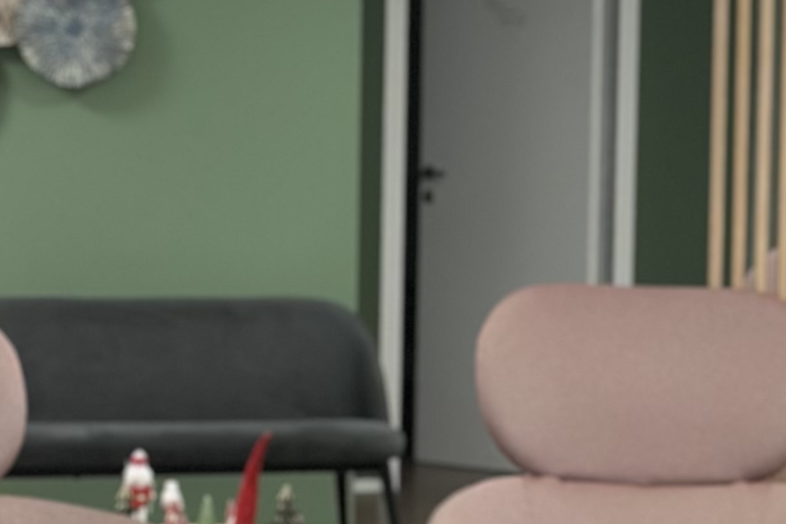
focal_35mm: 168
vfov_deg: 8.2
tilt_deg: -5.2
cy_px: 382
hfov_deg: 12.1
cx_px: 728
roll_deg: -2.2
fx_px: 3668
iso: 250
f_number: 1.78
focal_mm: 6.86
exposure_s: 1/51
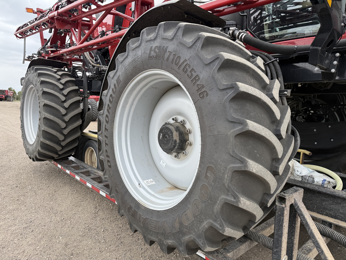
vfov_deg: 56.8
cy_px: 130
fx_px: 240
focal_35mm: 24
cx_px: 173
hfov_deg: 71.6
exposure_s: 1/979
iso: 80
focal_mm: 6.76
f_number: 1.78
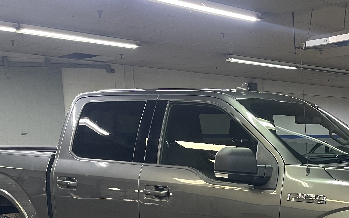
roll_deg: -0.1
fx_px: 504
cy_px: 242
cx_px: 264
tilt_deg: -12.4
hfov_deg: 37.2
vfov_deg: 22.9
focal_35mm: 53
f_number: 1.6
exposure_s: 1/60
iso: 250
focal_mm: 5.1
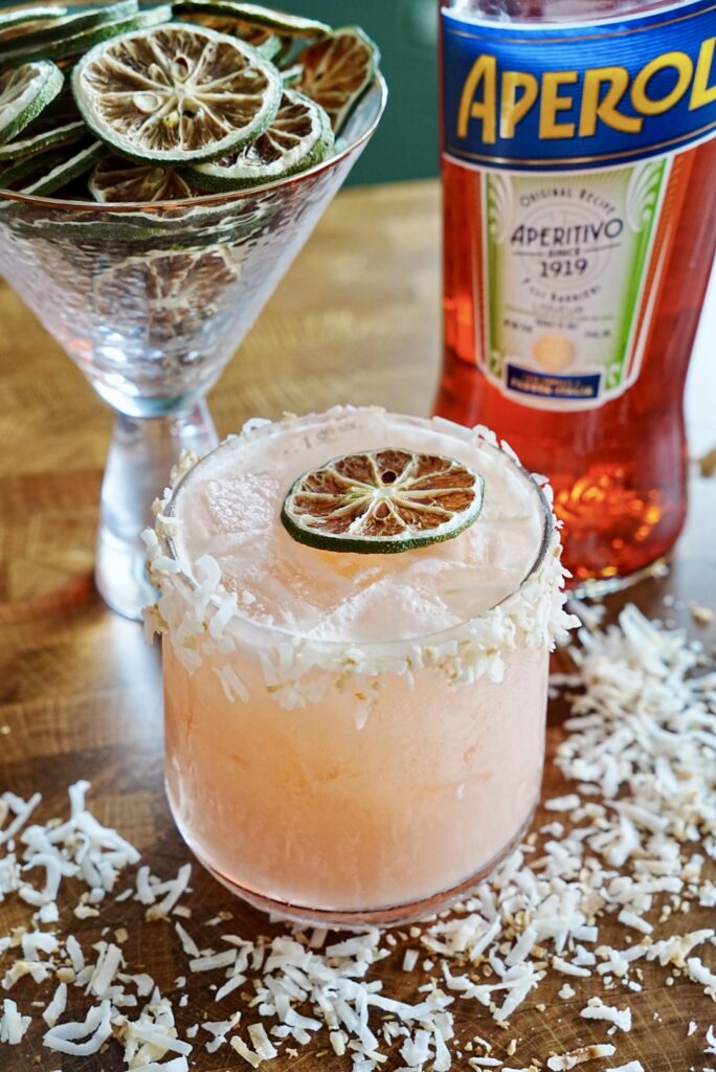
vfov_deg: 38.3
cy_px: 536
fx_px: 1542
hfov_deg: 26.1
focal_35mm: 52
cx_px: 358
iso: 800
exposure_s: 1/80
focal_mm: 34.5
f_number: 5
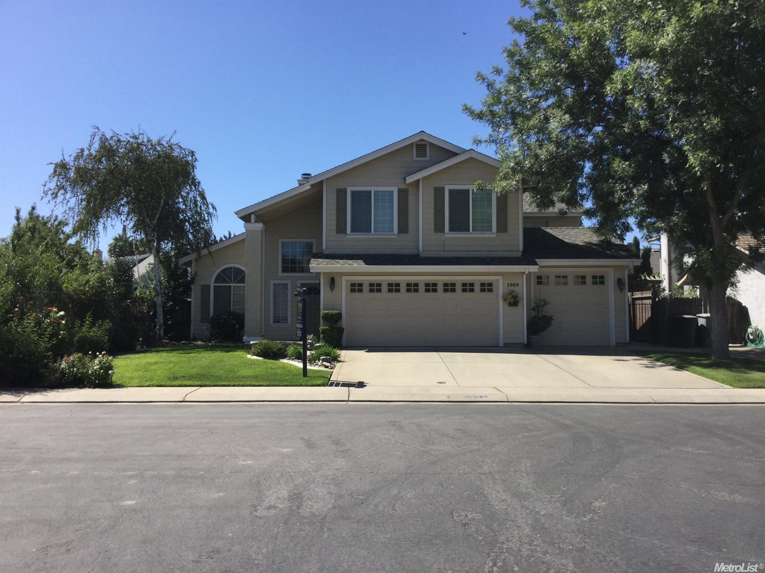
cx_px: 382
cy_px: 286
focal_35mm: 31
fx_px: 685
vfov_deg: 45.4
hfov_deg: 58.4
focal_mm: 3.3
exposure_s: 1/1148
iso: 25
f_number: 2.4
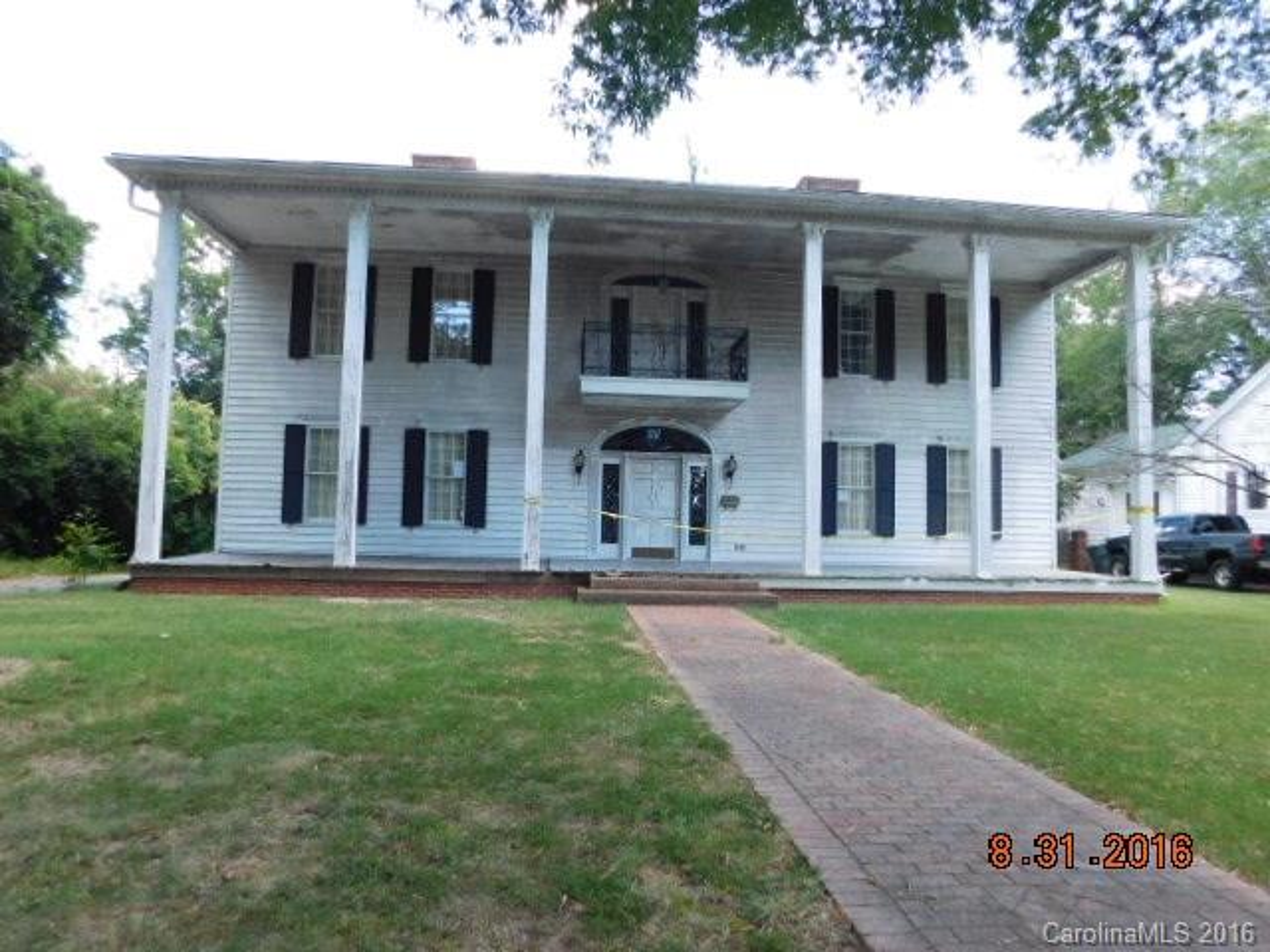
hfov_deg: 73.9
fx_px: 844
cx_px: 635
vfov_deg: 58.9
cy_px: 476
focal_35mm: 23
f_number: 3
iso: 125
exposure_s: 1/200
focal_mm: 4
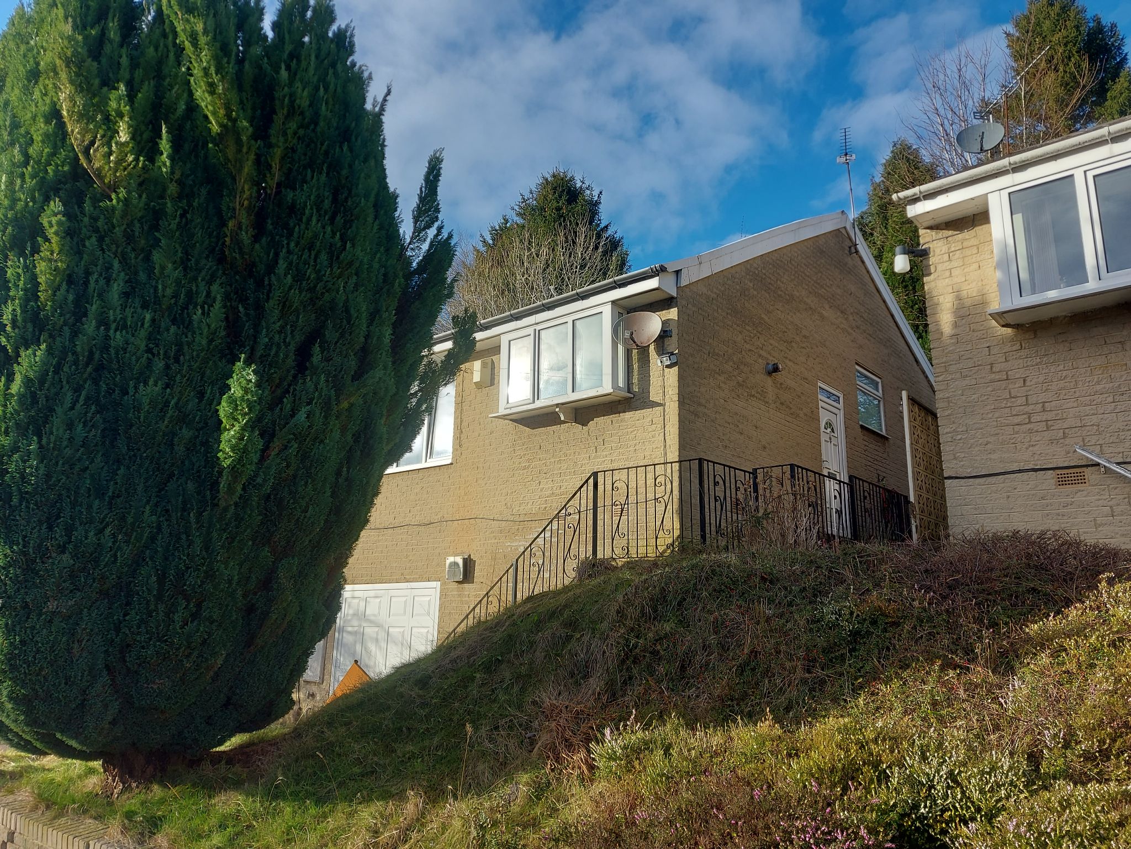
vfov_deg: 56.8
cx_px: 566
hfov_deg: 71.6
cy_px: 424
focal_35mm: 24
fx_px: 784
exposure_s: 1/604
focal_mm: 5.23
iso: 32
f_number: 1.8
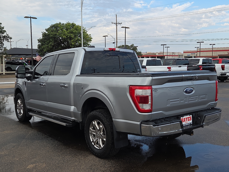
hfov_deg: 47.9
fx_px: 258
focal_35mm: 39
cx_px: 114
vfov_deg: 36.8
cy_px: 86
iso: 76
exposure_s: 1/1667
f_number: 1.8
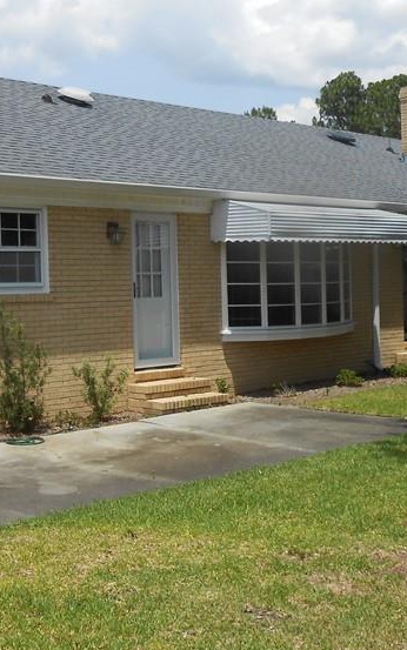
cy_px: 301
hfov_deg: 25.1
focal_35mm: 51
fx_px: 904
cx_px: 100
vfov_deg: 39.5
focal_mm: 4.6
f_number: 3.5
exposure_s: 1/1000
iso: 80
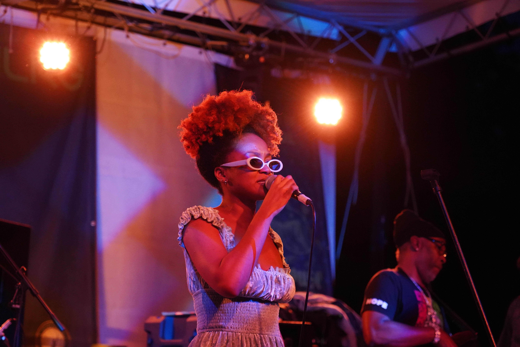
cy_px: 174
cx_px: 260
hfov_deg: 19.5
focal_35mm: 105
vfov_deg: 13.0
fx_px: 1517
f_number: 4
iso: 10000
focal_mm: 105
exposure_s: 1/160
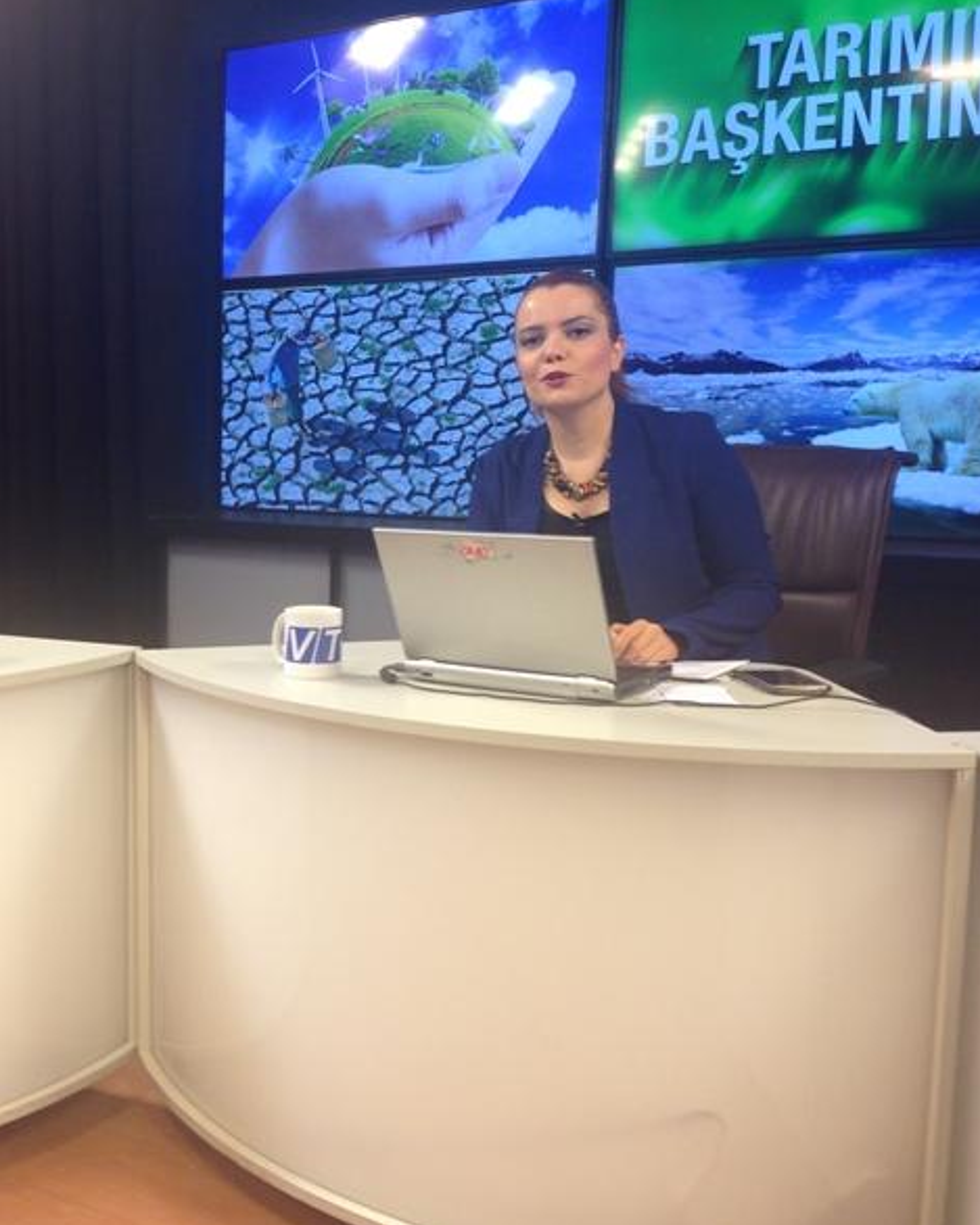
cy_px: 608
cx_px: 165
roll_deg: -0.6
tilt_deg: -7.9
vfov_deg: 42.0
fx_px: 1595
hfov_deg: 33.0
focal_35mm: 44
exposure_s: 1/30
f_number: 2.4
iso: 50
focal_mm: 4.12
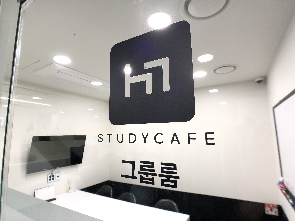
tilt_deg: +9.1
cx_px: 148
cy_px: 110
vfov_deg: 49.7
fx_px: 239
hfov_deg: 63.4
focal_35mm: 28
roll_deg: +0.9
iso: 32
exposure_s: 1/30
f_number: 1.8
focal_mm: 4
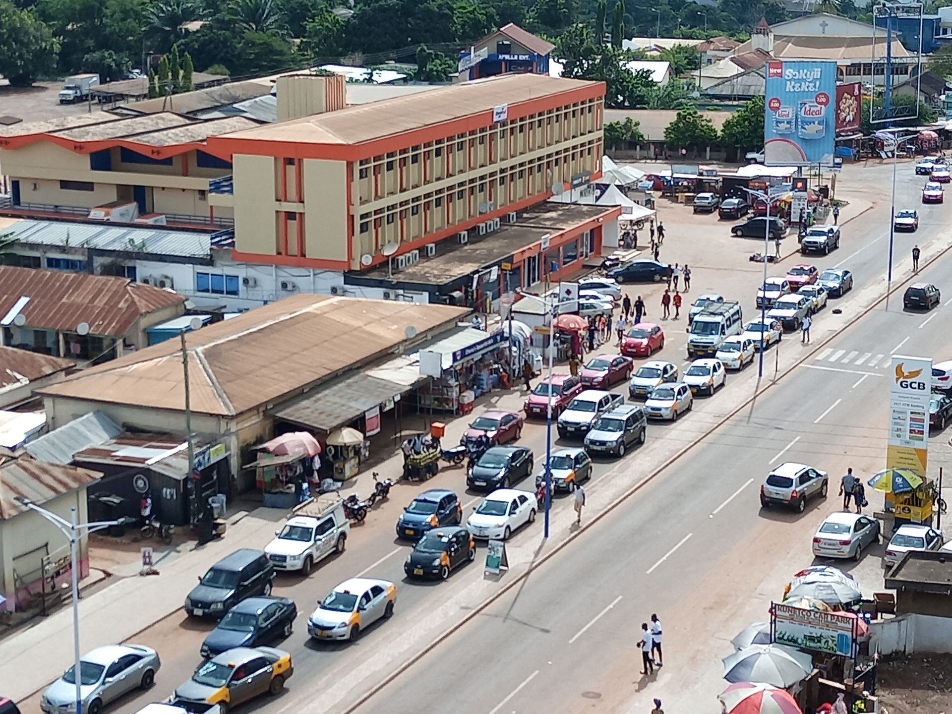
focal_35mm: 69
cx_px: 476
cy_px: 357
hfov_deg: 28.2
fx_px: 1898
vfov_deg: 21.3
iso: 105
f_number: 1.8
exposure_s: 1/1562
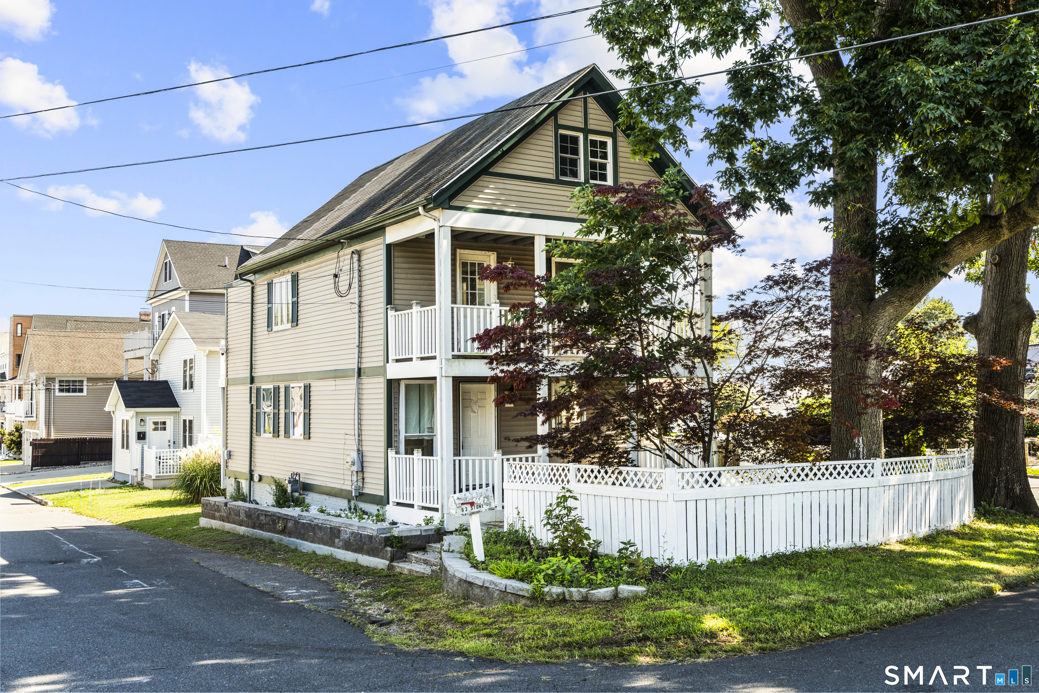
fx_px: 1010
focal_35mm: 35
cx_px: 520
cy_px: 346
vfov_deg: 37.9
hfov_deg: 54.4
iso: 200
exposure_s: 1/20
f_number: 9
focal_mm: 35
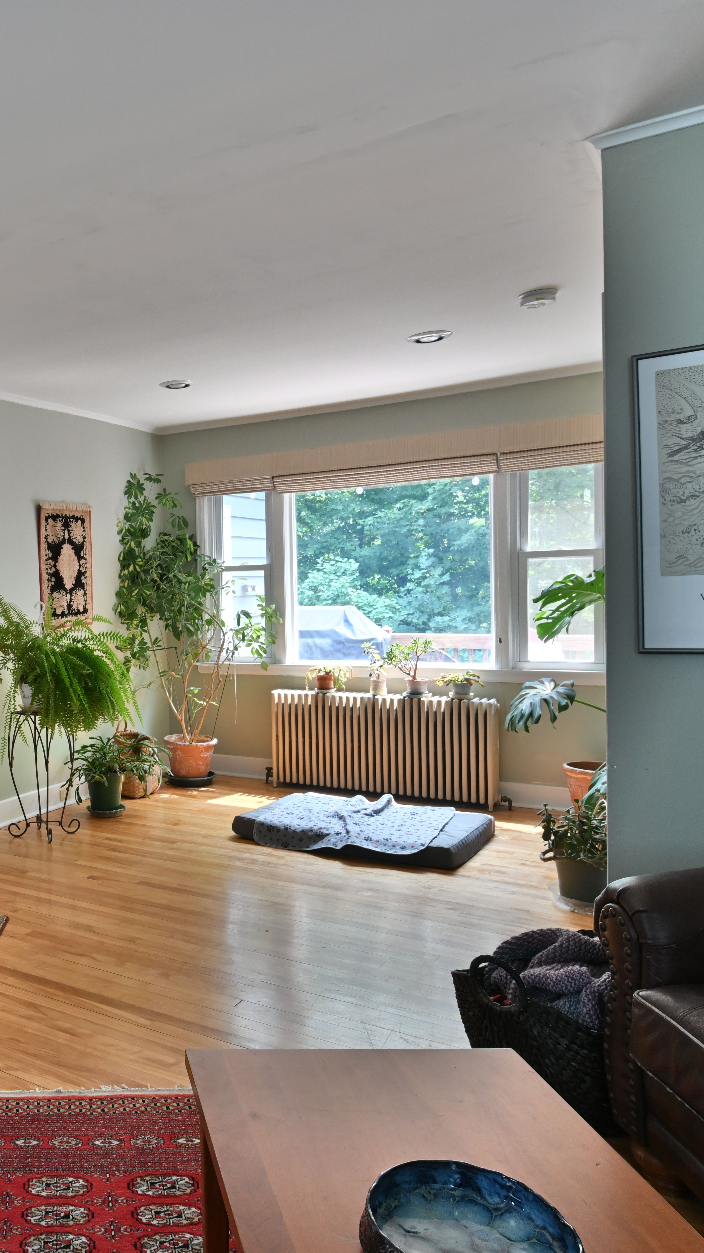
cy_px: 629
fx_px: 963
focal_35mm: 29
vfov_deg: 66.1
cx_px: -9
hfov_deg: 36.0
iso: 1600
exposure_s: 1/30
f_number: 8
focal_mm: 18
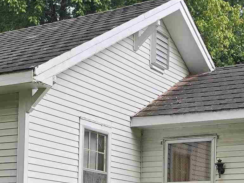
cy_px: 224
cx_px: 5
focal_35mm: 92
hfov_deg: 20.7
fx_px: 648
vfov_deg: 15.4
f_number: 1.7
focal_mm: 6.3
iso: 12
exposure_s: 1/323
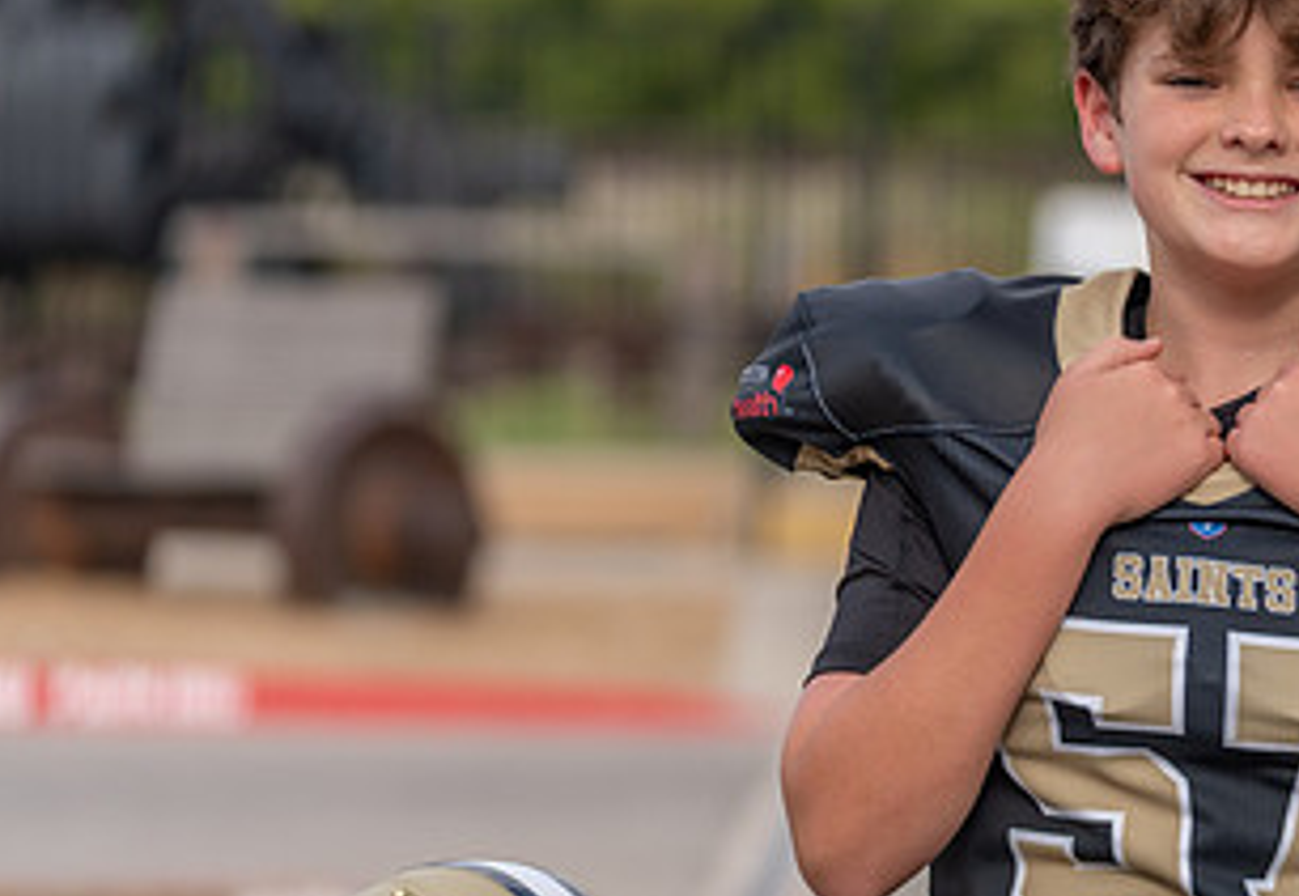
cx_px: 1304
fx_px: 8059
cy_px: 572
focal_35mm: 221
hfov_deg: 9.2
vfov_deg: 6.4
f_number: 2.8
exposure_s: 1/800
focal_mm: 107
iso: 100
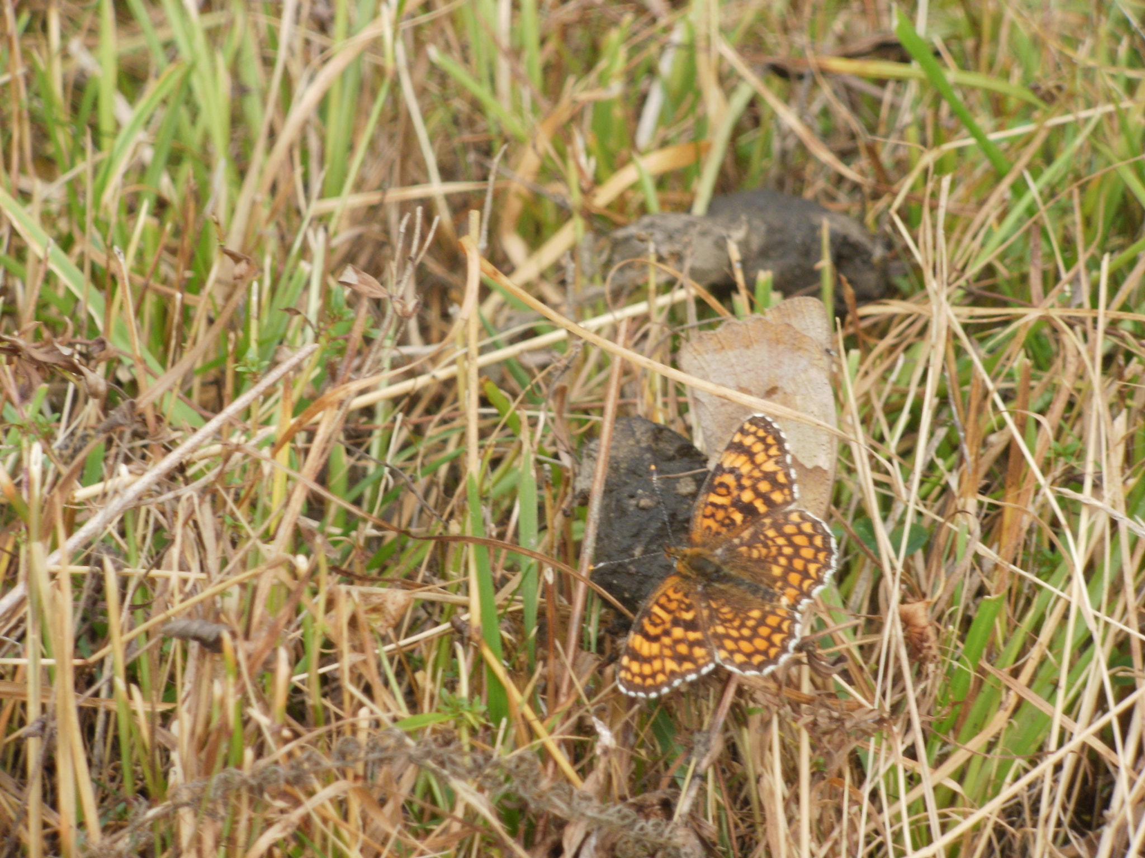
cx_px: 572
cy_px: 429
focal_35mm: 180
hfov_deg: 11.0
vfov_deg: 8.2
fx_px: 5954
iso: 125
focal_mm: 31.5
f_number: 5.6
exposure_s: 1/160
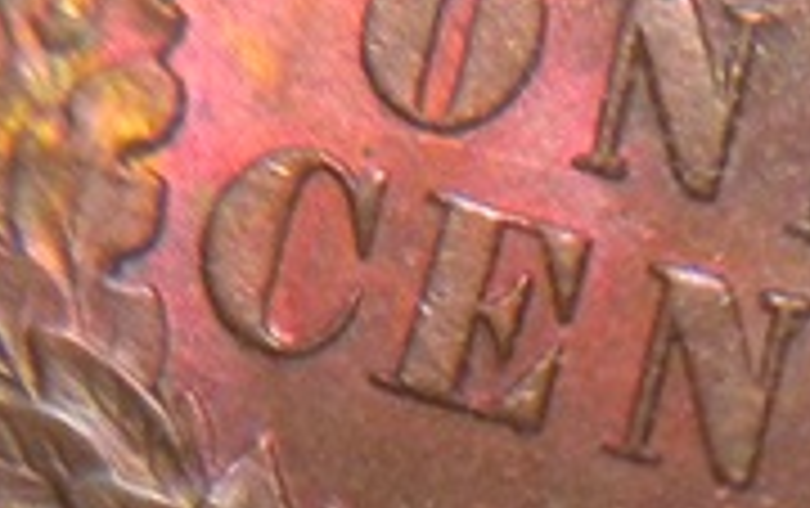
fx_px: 2807
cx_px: 684
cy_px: 191
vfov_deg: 10.3
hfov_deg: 16.3
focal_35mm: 127
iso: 400
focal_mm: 7.4
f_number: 3.5
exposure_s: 1/18.7
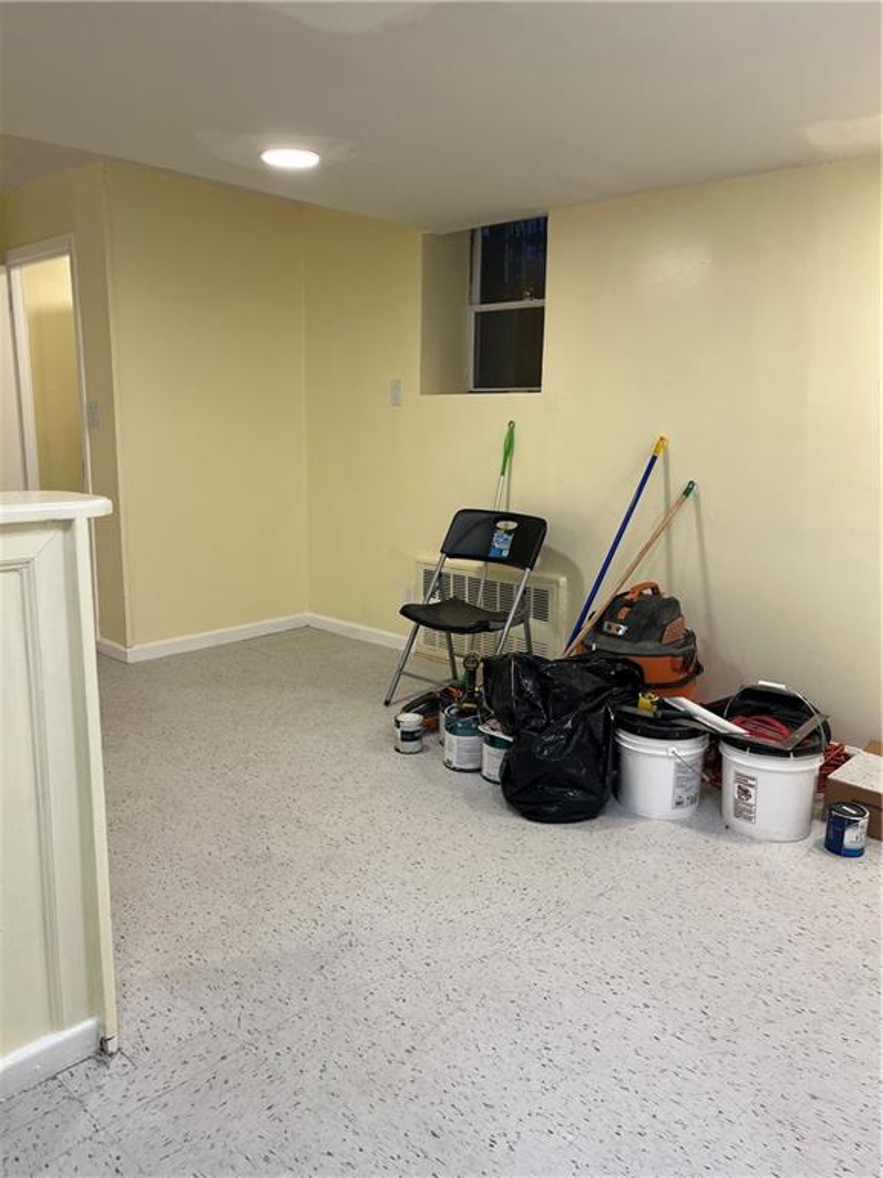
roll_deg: -0.7
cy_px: 589
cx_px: 442
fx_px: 884
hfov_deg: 53.1
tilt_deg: -10.7
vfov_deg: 67.3
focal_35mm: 26
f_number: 1.6
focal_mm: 5.1
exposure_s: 1/60
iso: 64
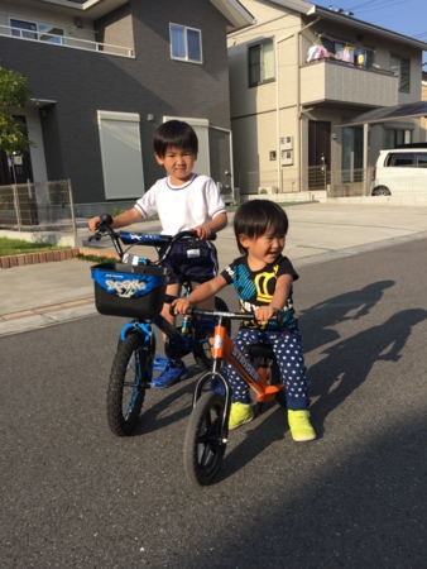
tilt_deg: -10.0
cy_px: 284
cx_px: 214
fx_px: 477
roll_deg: +2.9
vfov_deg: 61.6
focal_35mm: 29
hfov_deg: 48.3
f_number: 2.2
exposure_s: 1/1522
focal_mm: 4.15
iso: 32
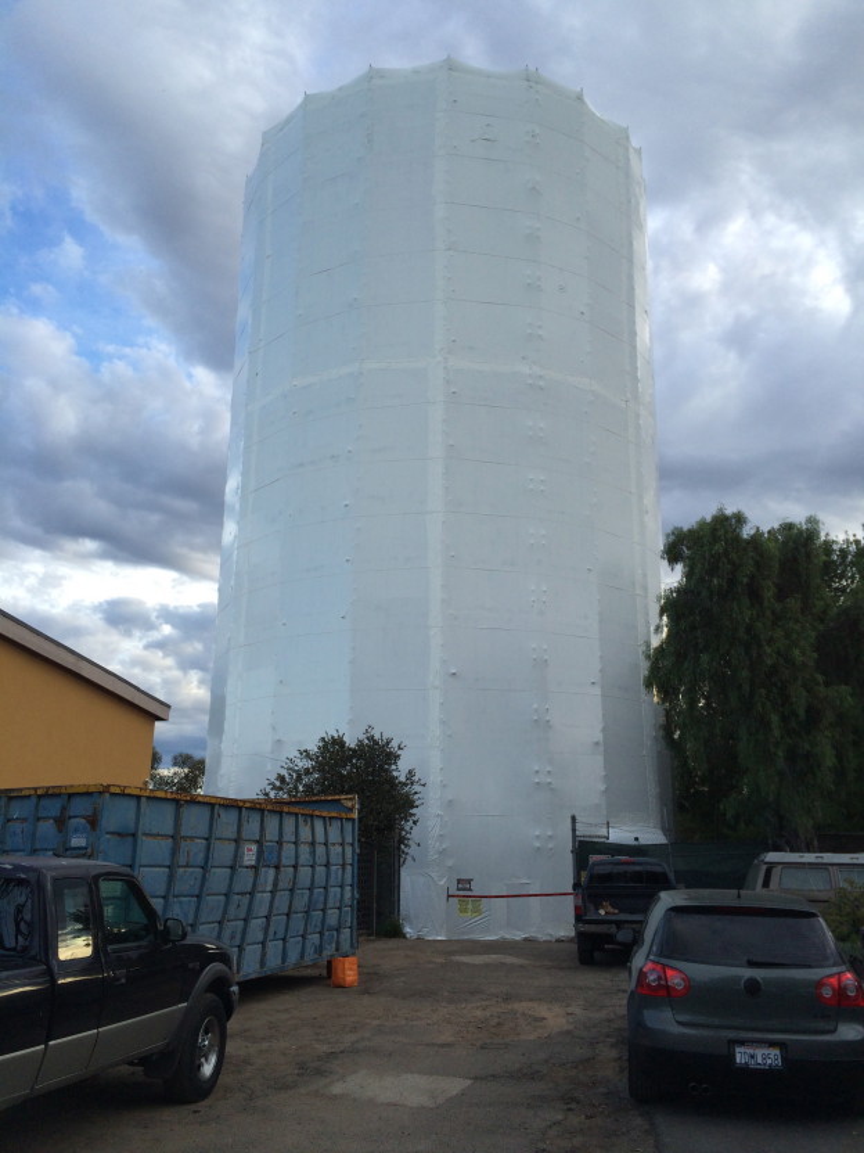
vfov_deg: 61.7
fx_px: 965
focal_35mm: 29
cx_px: 432
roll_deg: -0.4
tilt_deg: +13.6
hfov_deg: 48.2
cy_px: 576
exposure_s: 1/562
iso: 32
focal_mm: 4.15
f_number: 2.2
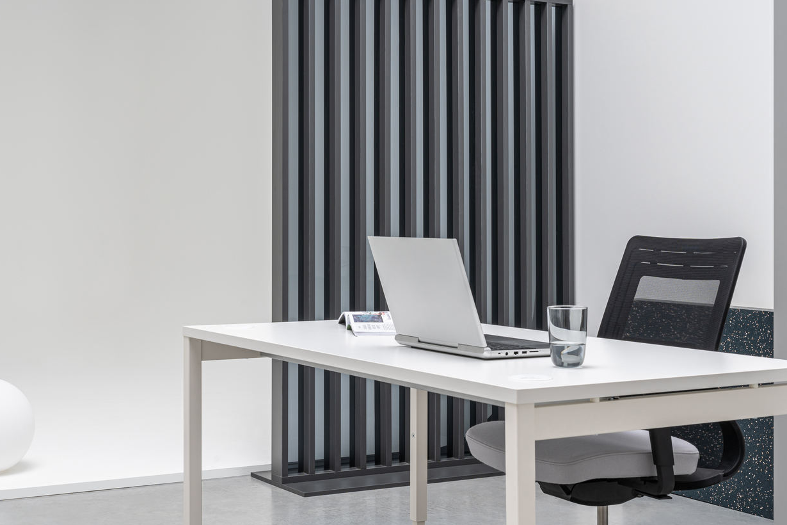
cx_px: 374
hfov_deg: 32.9
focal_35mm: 61
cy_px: 222
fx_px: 1333
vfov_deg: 22.2
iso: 100
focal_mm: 50
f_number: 11
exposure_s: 1/125
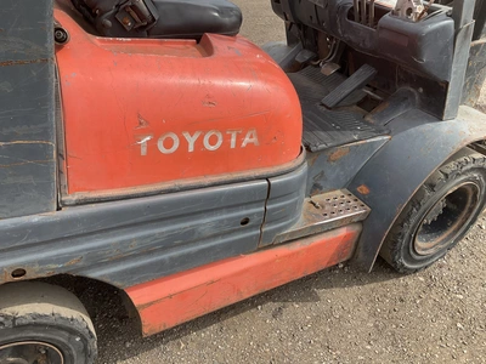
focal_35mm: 29
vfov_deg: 48.2
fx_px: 407
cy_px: 182
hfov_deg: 61.7
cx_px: 243
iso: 25
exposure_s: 1/883
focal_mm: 3
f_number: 1.8
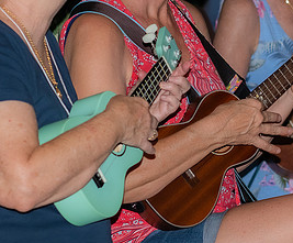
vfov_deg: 5.3
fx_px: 2602
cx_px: 351
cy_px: 58
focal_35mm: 296
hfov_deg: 6.4
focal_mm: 85
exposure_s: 1/125
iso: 1250
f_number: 4
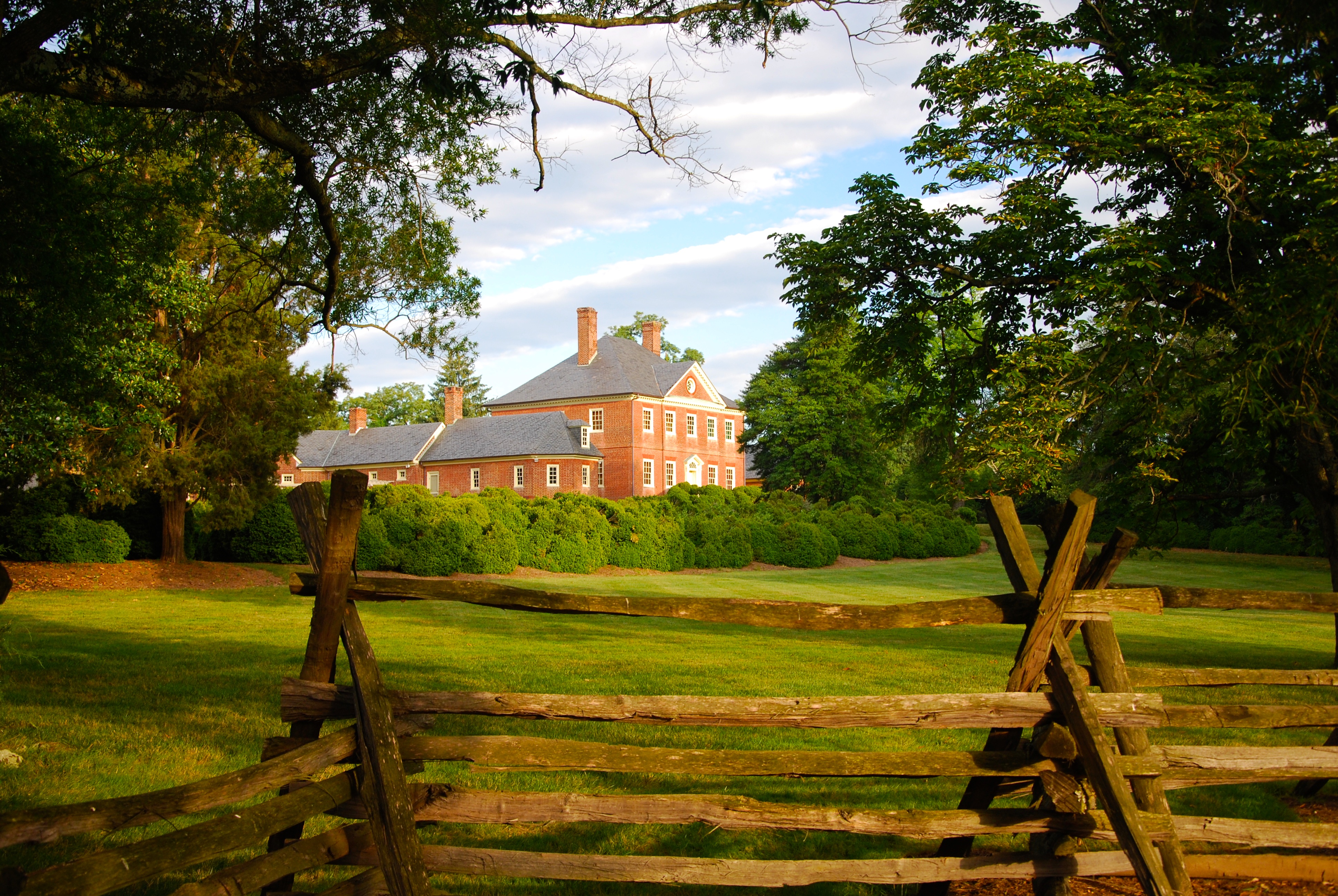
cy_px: 448
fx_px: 1674
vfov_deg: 29.9
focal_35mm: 45
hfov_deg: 43.6
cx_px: 669
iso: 200
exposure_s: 1/80
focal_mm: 30
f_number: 5.6
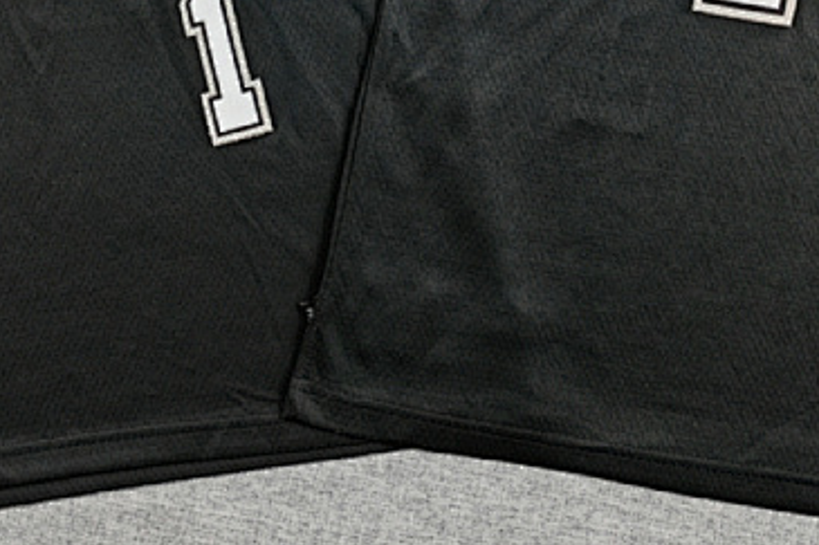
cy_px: -47
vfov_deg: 22.5
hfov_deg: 35.1
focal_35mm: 57
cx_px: 406
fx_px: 1296
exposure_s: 1/100
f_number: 1.9
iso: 100
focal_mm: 5.3
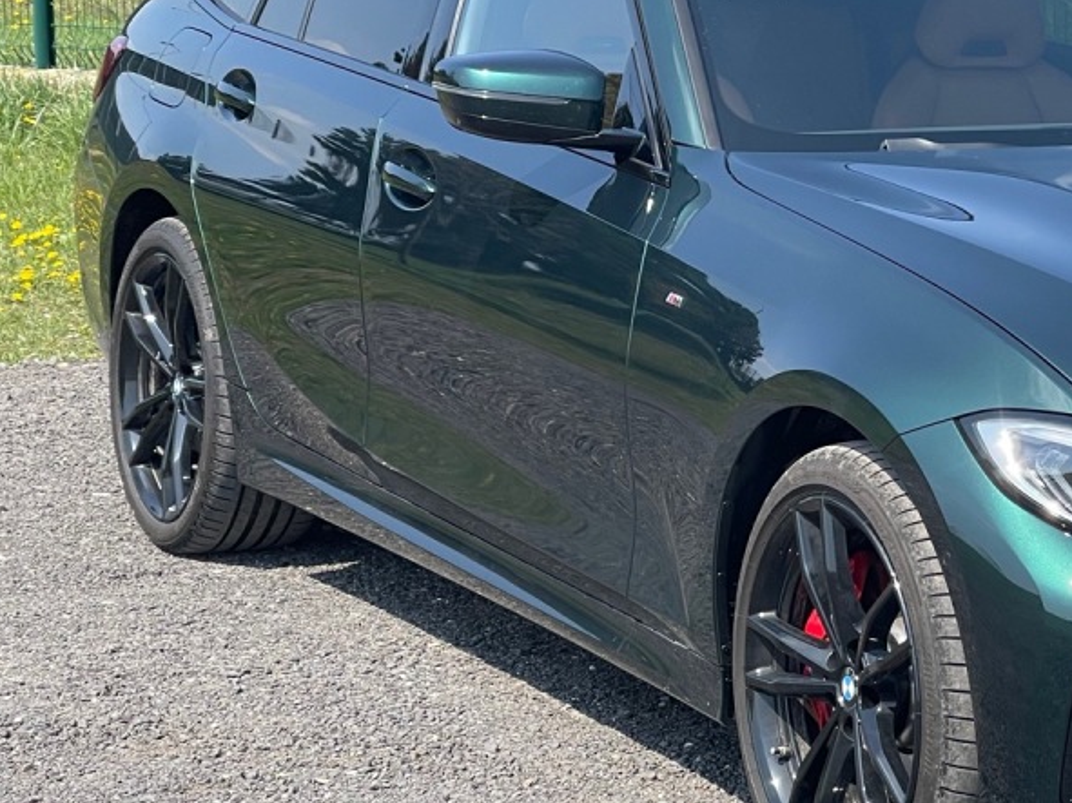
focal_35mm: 130
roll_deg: +0.6
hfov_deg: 14.9
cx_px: 1079
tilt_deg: -7.3
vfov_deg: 11.4
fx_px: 4025
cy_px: 344
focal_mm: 7.5
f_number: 2.2
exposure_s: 1/652
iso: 20
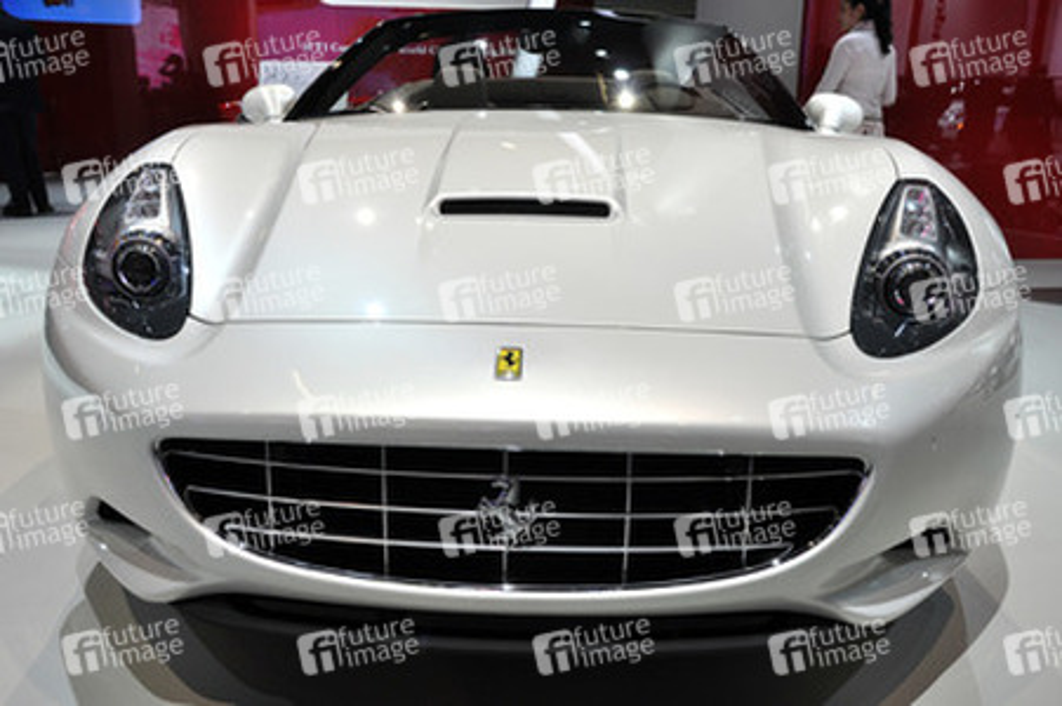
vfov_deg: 39.9
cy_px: 353
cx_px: 531
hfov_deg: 57.3
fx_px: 973
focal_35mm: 33
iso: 640
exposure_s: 1/200
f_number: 6.3
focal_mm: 22
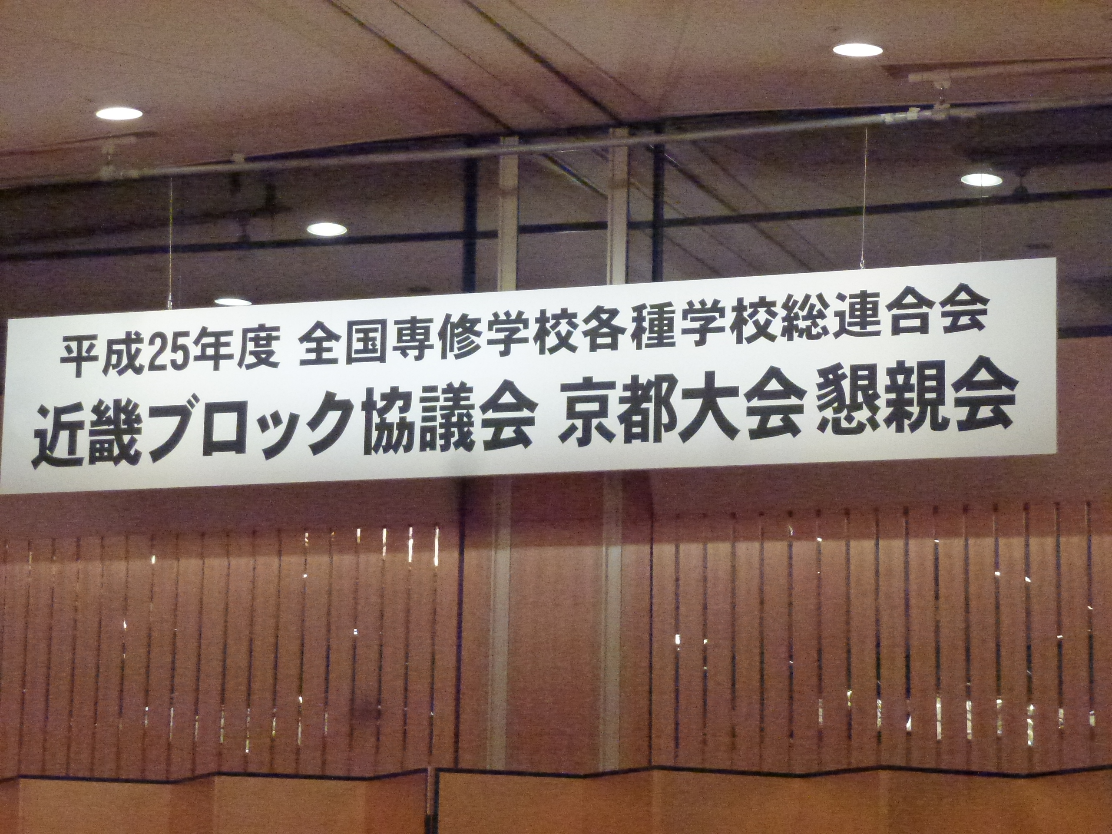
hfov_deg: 20.4
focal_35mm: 96
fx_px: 3084
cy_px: 417
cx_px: 556
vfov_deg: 15.4
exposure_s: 1/125
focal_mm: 17.3
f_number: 5
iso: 1600
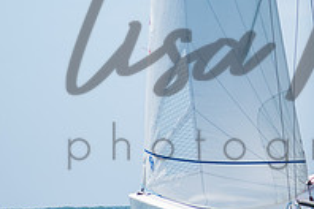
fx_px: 3916
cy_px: 28
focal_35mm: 449
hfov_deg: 4.6
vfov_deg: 3.1
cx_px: 420
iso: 200
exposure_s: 1/800
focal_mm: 102
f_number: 6.3
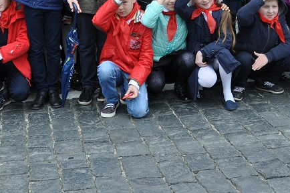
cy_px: -70
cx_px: 120
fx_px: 644
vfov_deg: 16.0
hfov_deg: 25.3
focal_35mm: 80
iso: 200
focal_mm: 18
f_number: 9
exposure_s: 1/80
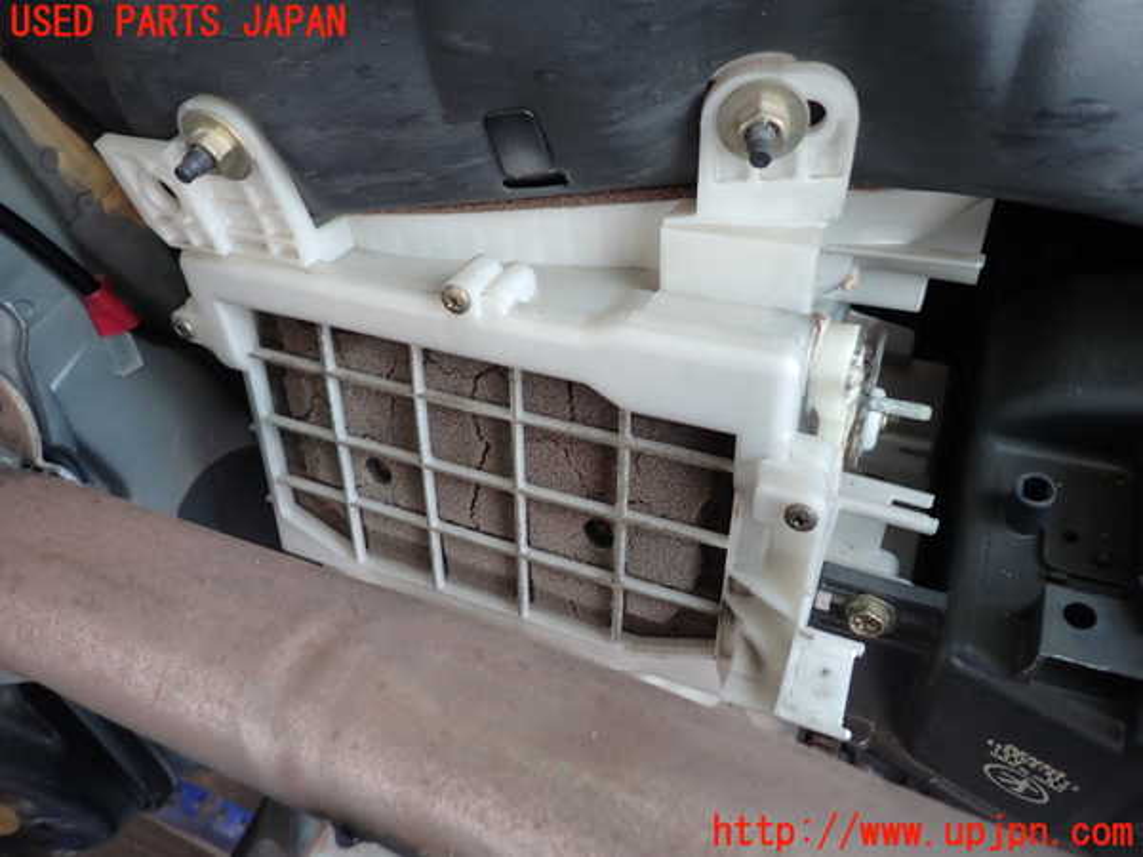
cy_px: 428
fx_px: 825
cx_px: 572
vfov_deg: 54.9
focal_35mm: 25
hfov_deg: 69.4
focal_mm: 4.5
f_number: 2
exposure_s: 1/50
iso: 200
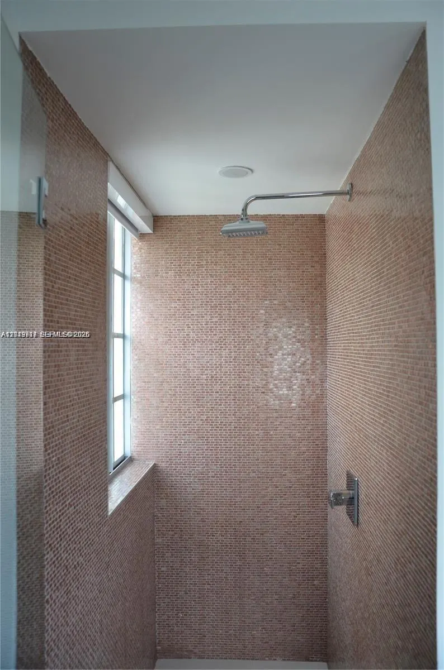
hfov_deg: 47.7
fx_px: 502
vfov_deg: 67.5
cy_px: 335
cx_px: 222
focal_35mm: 27
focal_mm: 18
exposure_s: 1/60
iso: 400
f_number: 4
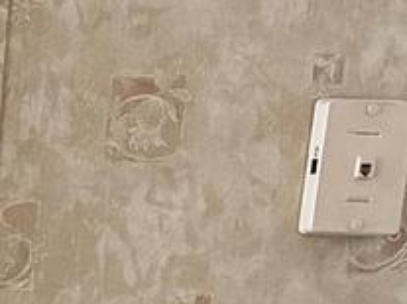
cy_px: 647
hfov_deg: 9.7
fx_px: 1962
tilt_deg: -11.9
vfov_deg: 8.4
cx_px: -724
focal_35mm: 167
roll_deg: -0.5
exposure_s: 1/60
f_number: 1.78
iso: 640
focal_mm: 6.76
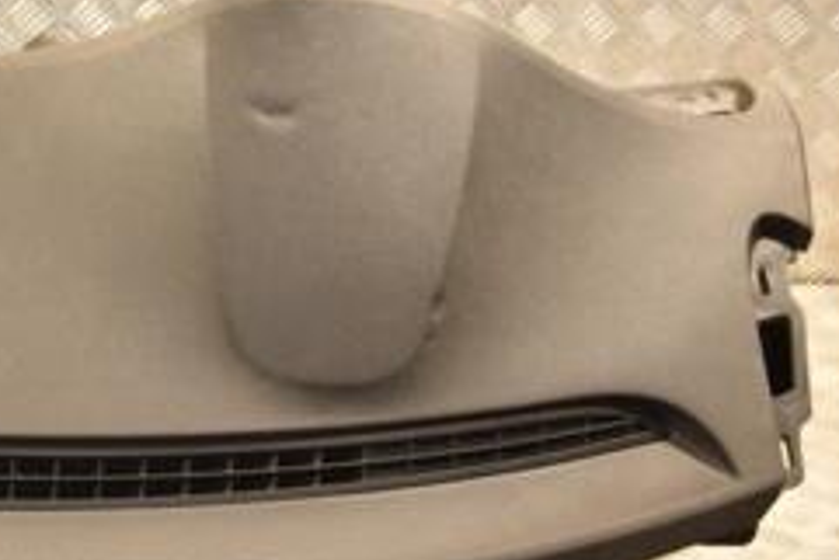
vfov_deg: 16.6
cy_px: 153
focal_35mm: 82
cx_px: -125
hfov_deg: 23.0
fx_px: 1912
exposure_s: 1/160
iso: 800
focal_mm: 22
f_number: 5
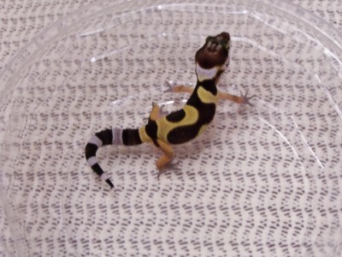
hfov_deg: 23.8
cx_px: 171
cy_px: 128
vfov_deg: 18.0
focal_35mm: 82
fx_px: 810
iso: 140
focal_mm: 13.7
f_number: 3.2
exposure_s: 1/8
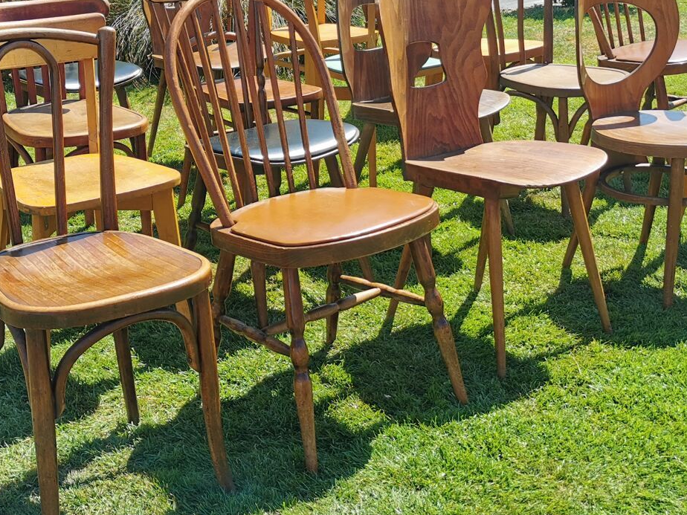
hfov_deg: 36.0
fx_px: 1052
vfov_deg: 27.2
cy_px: 144
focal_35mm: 53
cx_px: 275
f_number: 1.8
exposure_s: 1/1786
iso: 50
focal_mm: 5.58
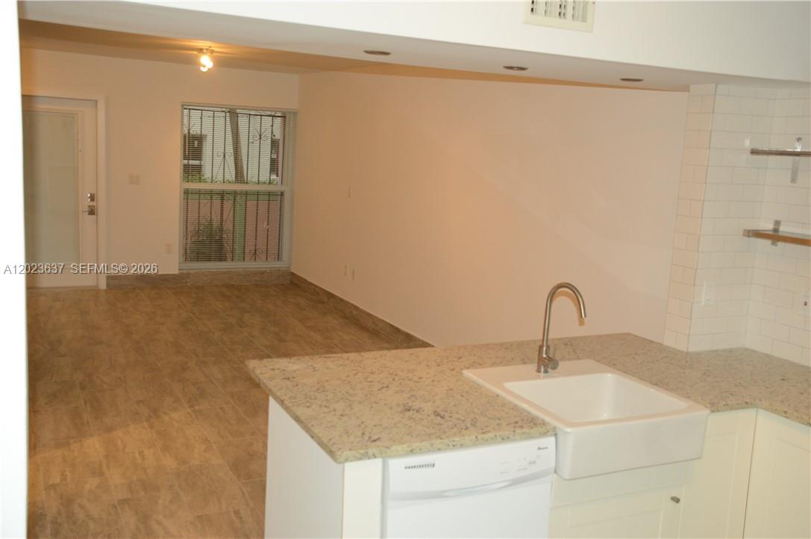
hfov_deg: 53.2
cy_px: 270
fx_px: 810
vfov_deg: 36.8
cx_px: 406
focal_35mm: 36
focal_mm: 24
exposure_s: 1/60
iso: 640
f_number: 4.5
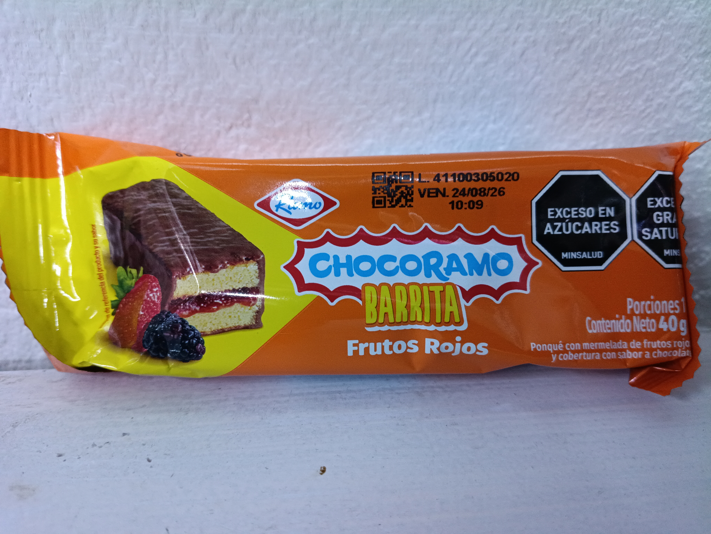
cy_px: 267
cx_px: 356
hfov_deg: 67.3
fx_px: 534
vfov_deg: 53.1
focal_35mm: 26
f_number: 1.8
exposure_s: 1/40
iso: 1590
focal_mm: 4.81
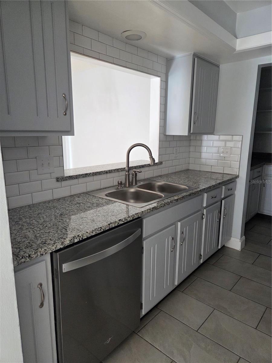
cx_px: 136
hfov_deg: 58.9
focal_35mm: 23
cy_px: 182
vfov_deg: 73.9
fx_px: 241
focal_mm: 5.4
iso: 400
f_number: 1.8
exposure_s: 1/120
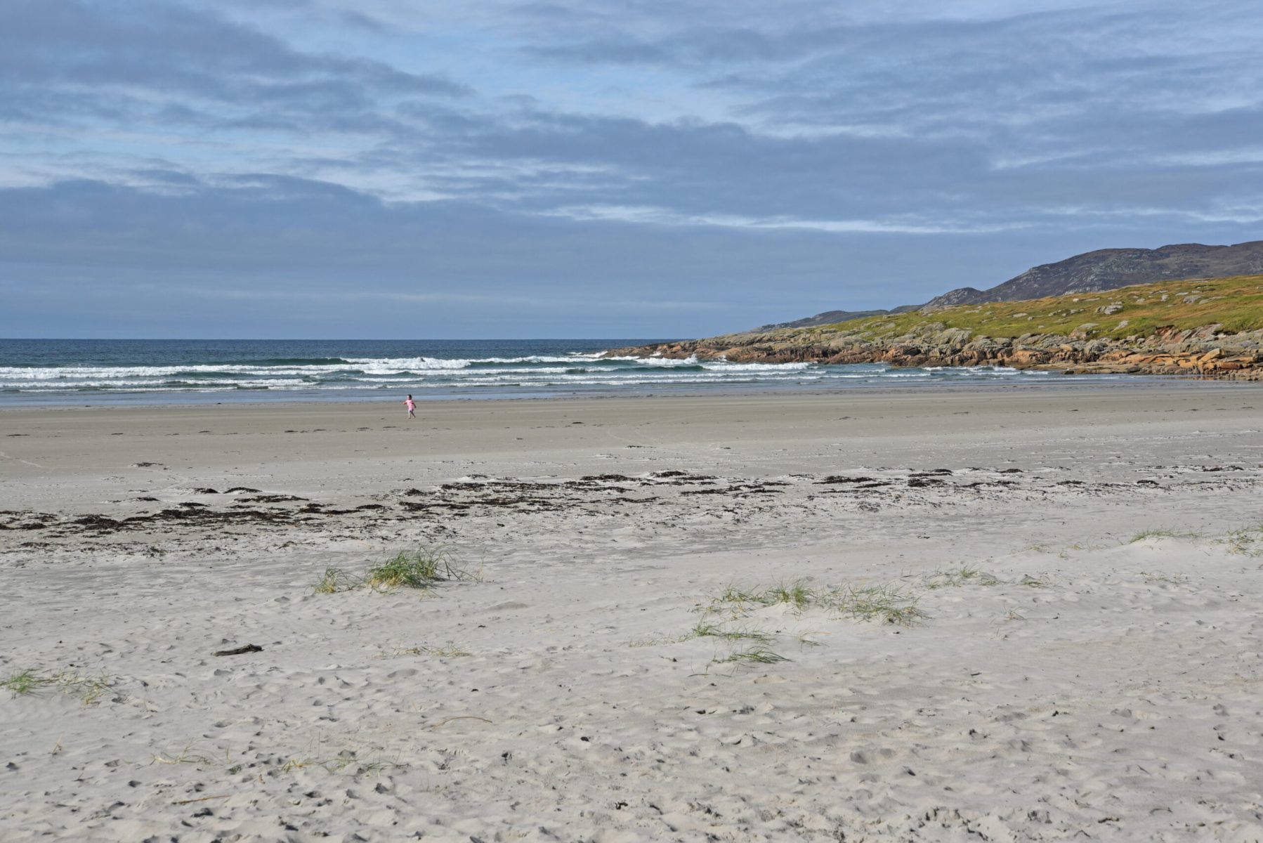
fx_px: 2316
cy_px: 422
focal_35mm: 66
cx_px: 632
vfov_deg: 20.6
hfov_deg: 30.5
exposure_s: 1/500
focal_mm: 66
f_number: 11
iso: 200
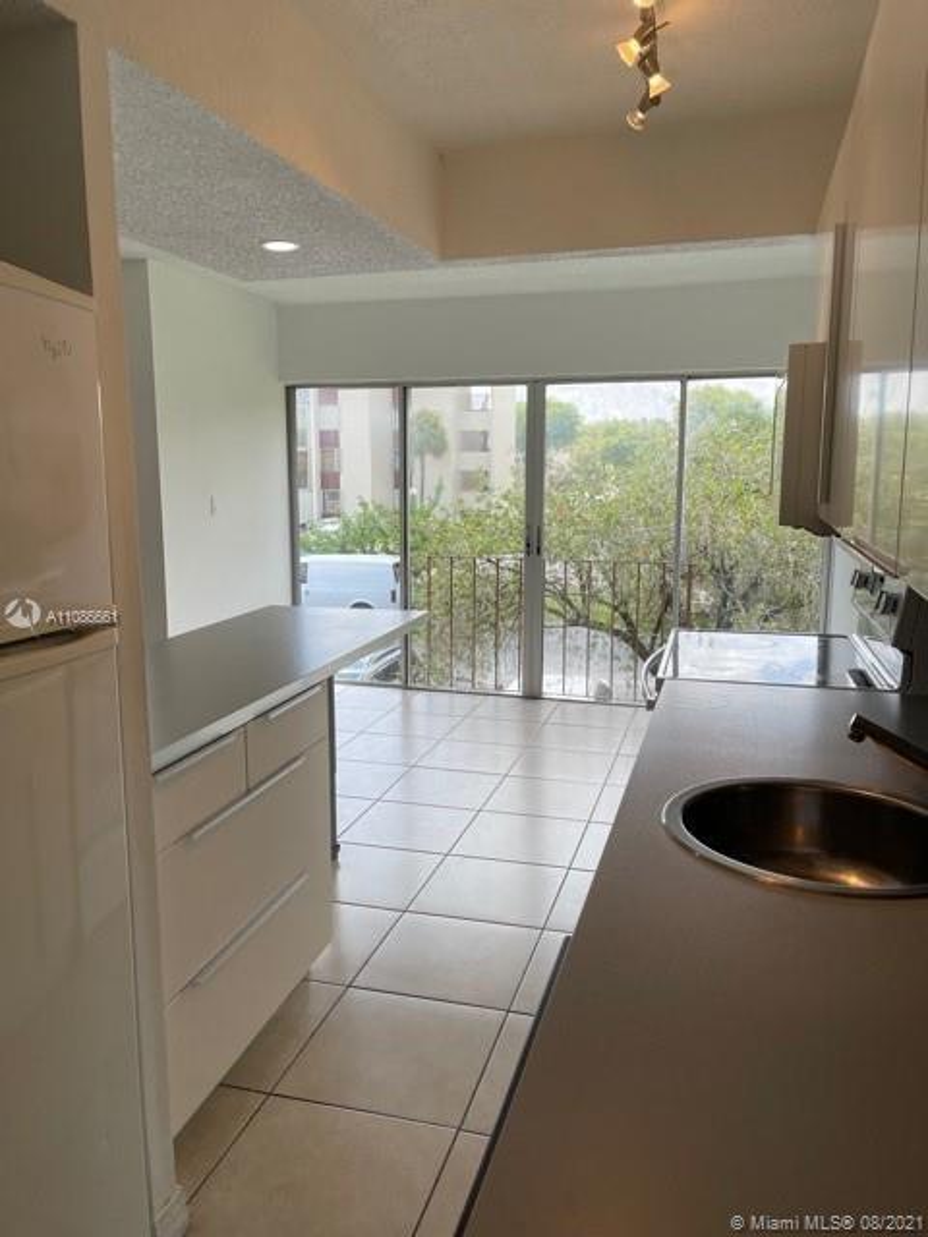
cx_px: 464
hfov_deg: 53.1
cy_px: 618
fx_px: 929
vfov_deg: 67.3
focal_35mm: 26
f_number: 1.6
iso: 32
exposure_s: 1/861
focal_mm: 5.1
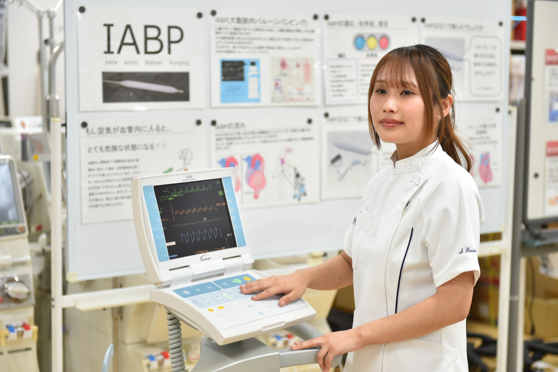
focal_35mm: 70
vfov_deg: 19.4
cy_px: 186
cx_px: 279
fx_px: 1084
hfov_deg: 28.9
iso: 800
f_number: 2.8
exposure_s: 1/100
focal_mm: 70
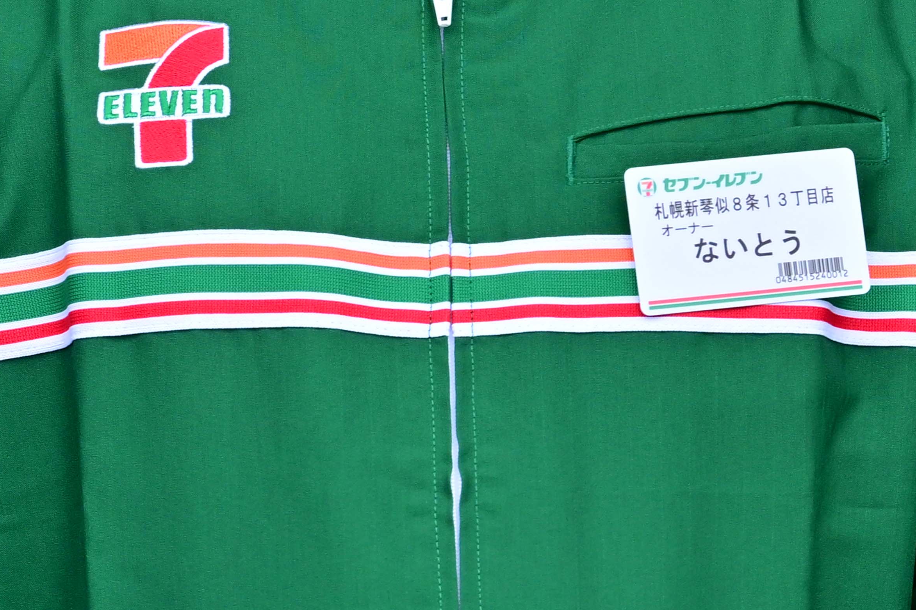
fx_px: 4834
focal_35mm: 190
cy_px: 6
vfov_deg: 7.2
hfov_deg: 10.6
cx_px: 1171
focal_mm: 54
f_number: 5.6
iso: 400
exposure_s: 1/320
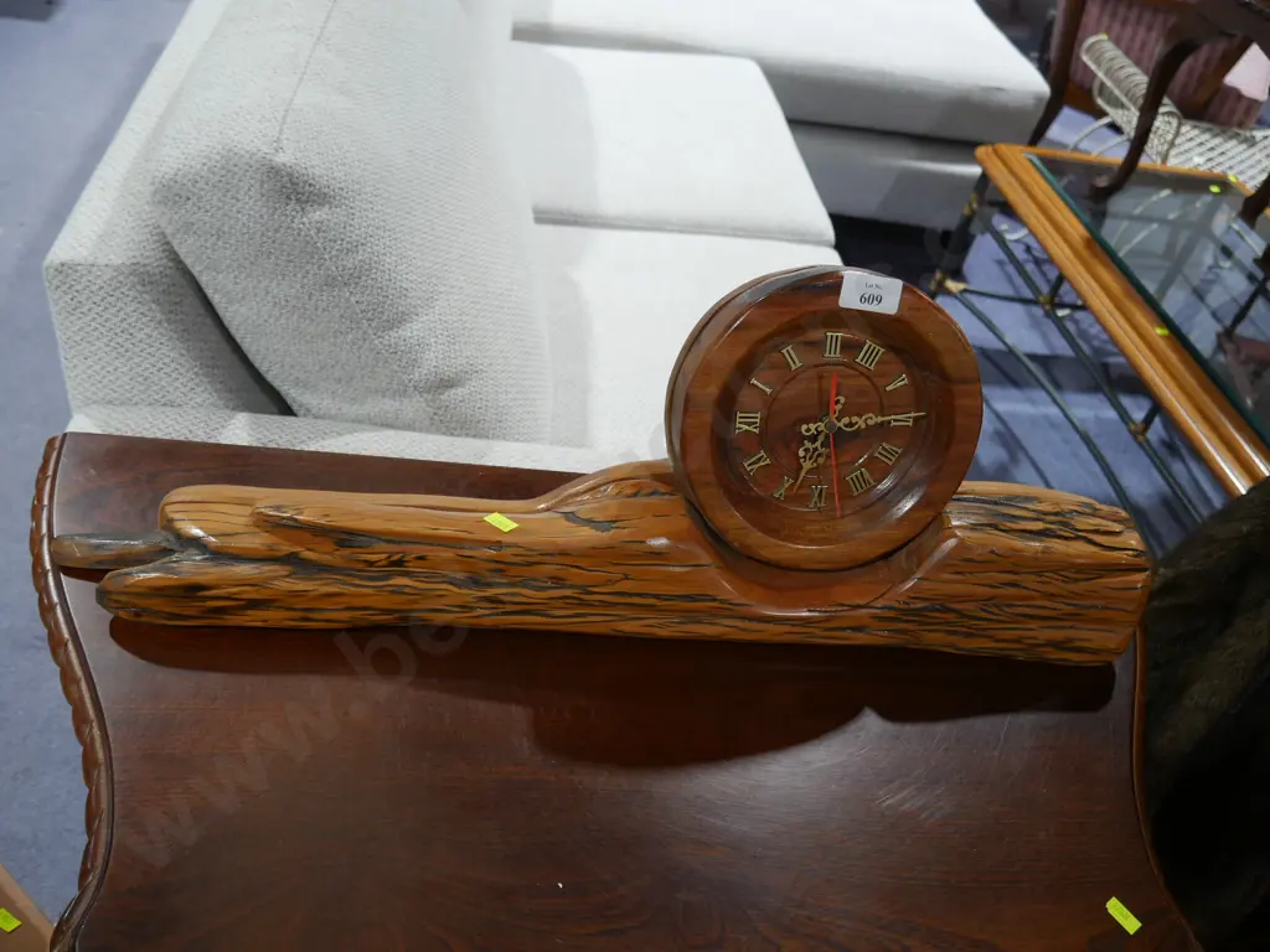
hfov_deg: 63.4
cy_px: 476
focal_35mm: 28
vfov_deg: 49.7
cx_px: 635
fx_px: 1027
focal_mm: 14
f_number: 3.5
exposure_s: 1/60
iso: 500
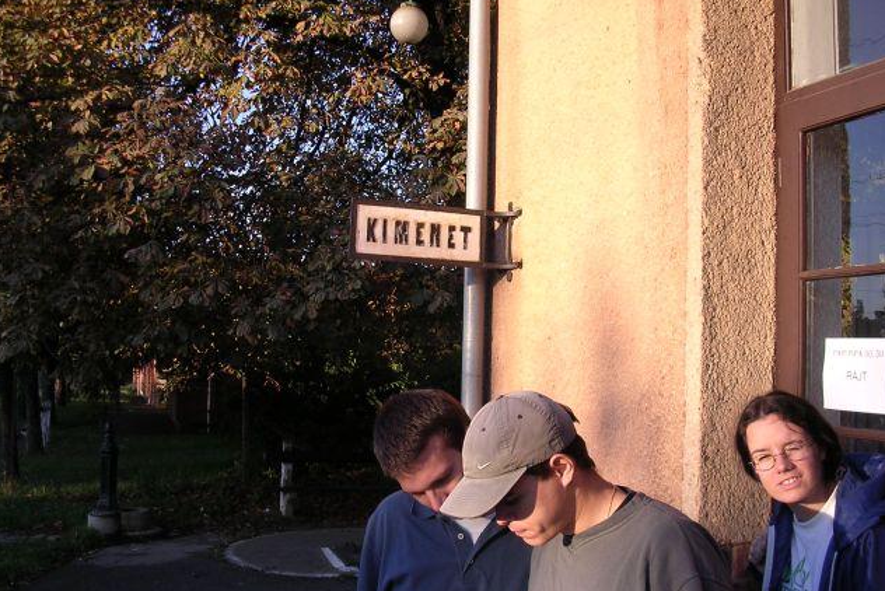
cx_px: 442
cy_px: 291
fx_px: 984
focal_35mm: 40
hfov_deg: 48.4
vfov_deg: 33.4
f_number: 2.8
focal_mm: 5.8
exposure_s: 1/263
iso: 100
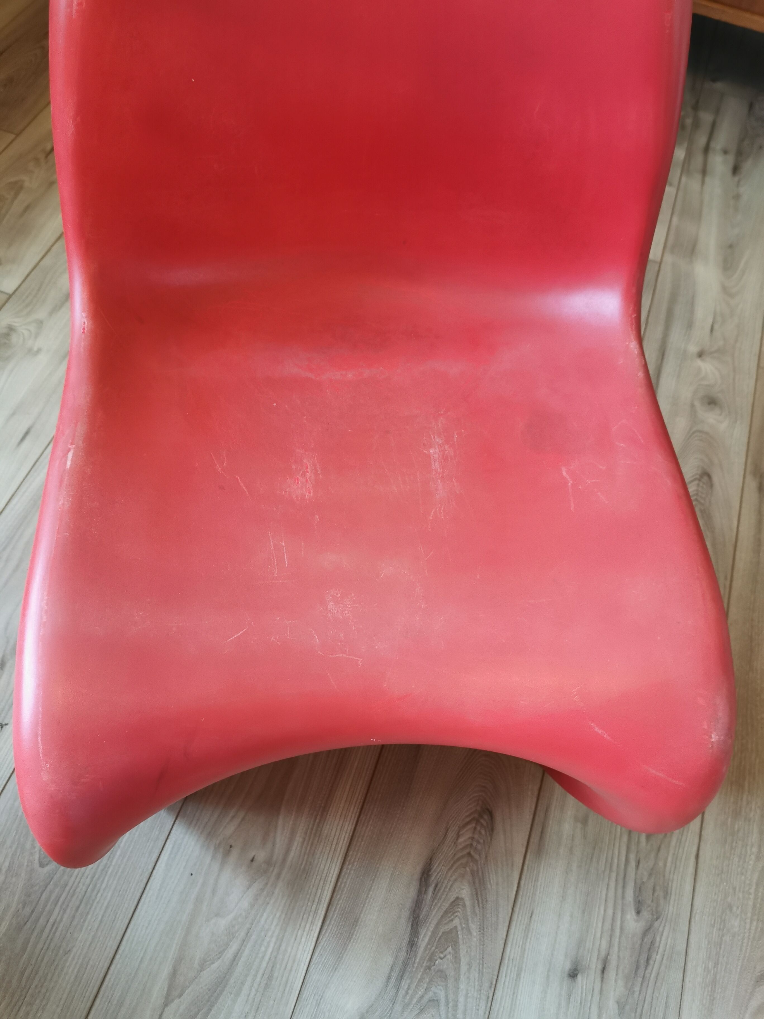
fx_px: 795
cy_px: 510
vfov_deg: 65.3
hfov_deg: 51.4
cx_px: 382
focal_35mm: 27
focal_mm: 5.58
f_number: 1.8
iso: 320
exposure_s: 1/33.3
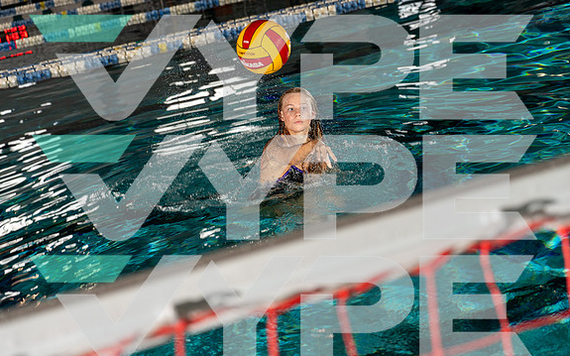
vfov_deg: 18.1
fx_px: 1118
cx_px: 285
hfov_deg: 28.6
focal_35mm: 72
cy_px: 188
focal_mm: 70
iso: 100
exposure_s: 1/250
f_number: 4
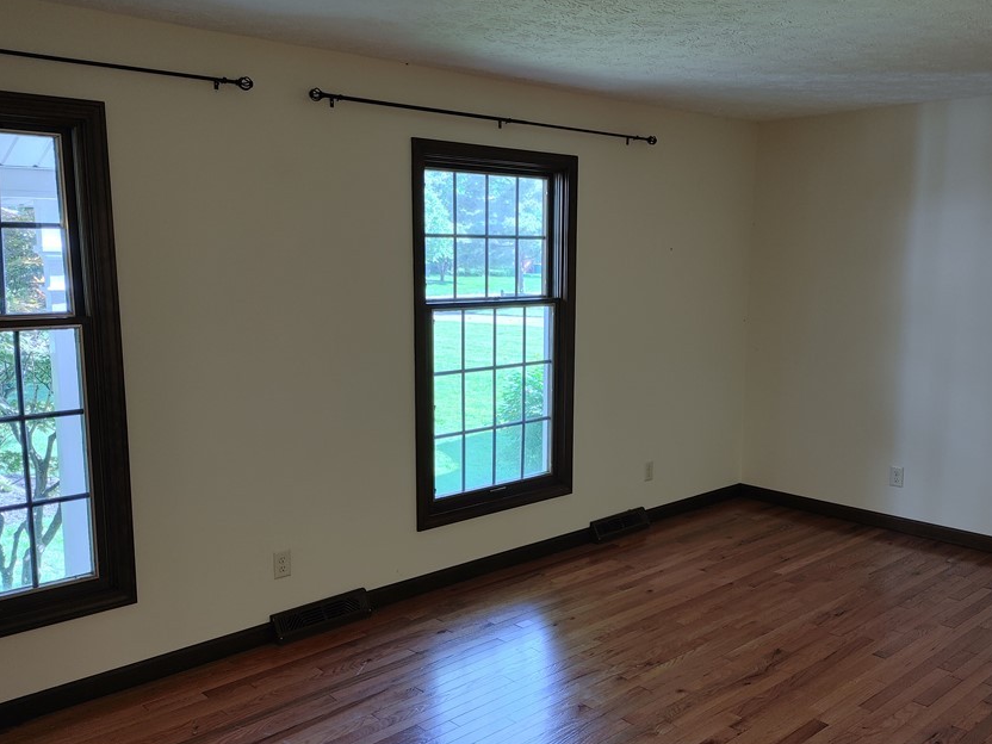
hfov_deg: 56.8
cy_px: 410
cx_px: 513
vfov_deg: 44.1
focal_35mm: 32
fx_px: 917
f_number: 1.8
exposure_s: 1/60
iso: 50
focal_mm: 5.58
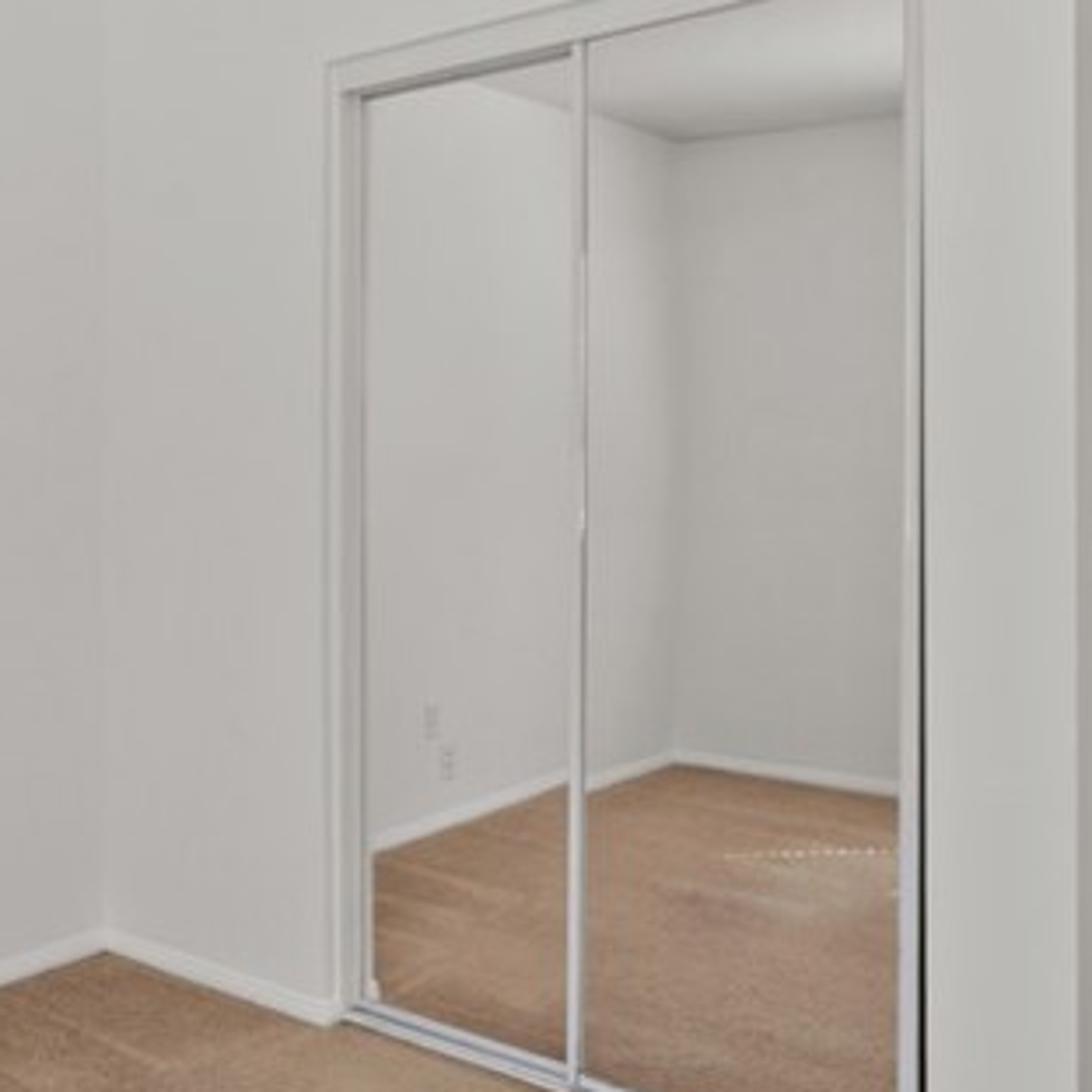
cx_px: 192
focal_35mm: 39
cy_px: 464
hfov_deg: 40.7
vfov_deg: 42.7
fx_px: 1392
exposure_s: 1/4
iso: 100
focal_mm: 14
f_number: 9
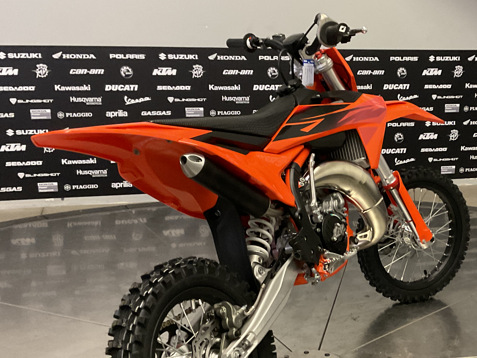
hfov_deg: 34.9
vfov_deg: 26.9
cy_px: 232
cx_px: 350
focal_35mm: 54
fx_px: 744
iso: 250
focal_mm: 3
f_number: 1.8
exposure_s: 1/60
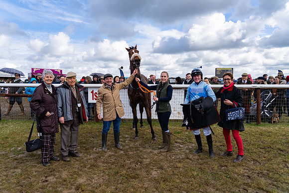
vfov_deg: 49.6
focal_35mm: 26
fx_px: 209
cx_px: 144
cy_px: 96
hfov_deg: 69.4
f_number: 5
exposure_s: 1/1000
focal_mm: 26
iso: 200
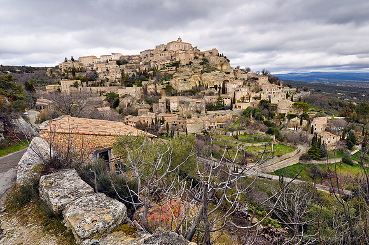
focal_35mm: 18
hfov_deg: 90.1
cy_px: 122
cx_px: 184
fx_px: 184
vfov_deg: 67.2
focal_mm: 12
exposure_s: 1/250
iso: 200
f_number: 8
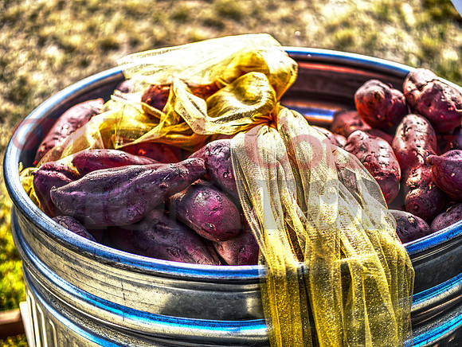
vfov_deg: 17.2
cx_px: 231
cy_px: 174
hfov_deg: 22.7
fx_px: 1149
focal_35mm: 86
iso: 100
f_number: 1.2
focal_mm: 43
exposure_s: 1/4000
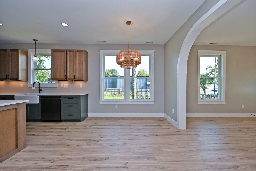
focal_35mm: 14
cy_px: 86
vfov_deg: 81.2
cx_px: 128
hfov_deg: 104.3
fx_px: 100
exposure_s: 1/125
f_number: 5.6
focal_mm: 14
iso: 100
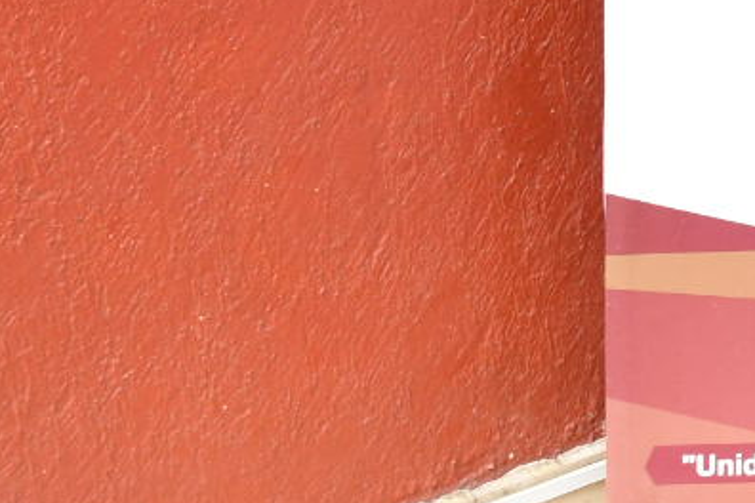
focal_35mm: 135
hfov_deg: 13.1
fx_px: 2831
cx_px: 1529
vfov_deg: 9.8
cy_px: -276
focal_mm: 22
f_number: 11
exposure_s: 1/160
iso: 1000
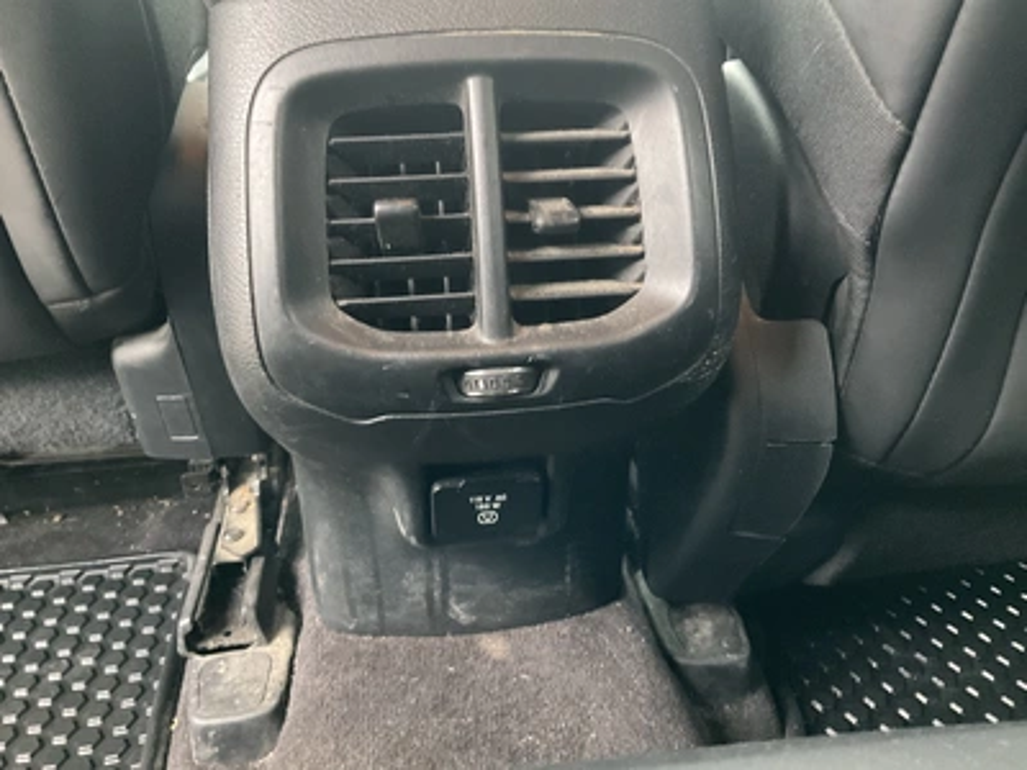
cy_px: 385
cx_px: 514
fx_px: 860
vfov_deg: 48.2
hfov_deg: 61.7
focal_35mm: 29
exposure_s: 1/30
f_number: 1.8
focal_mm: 3
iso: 500
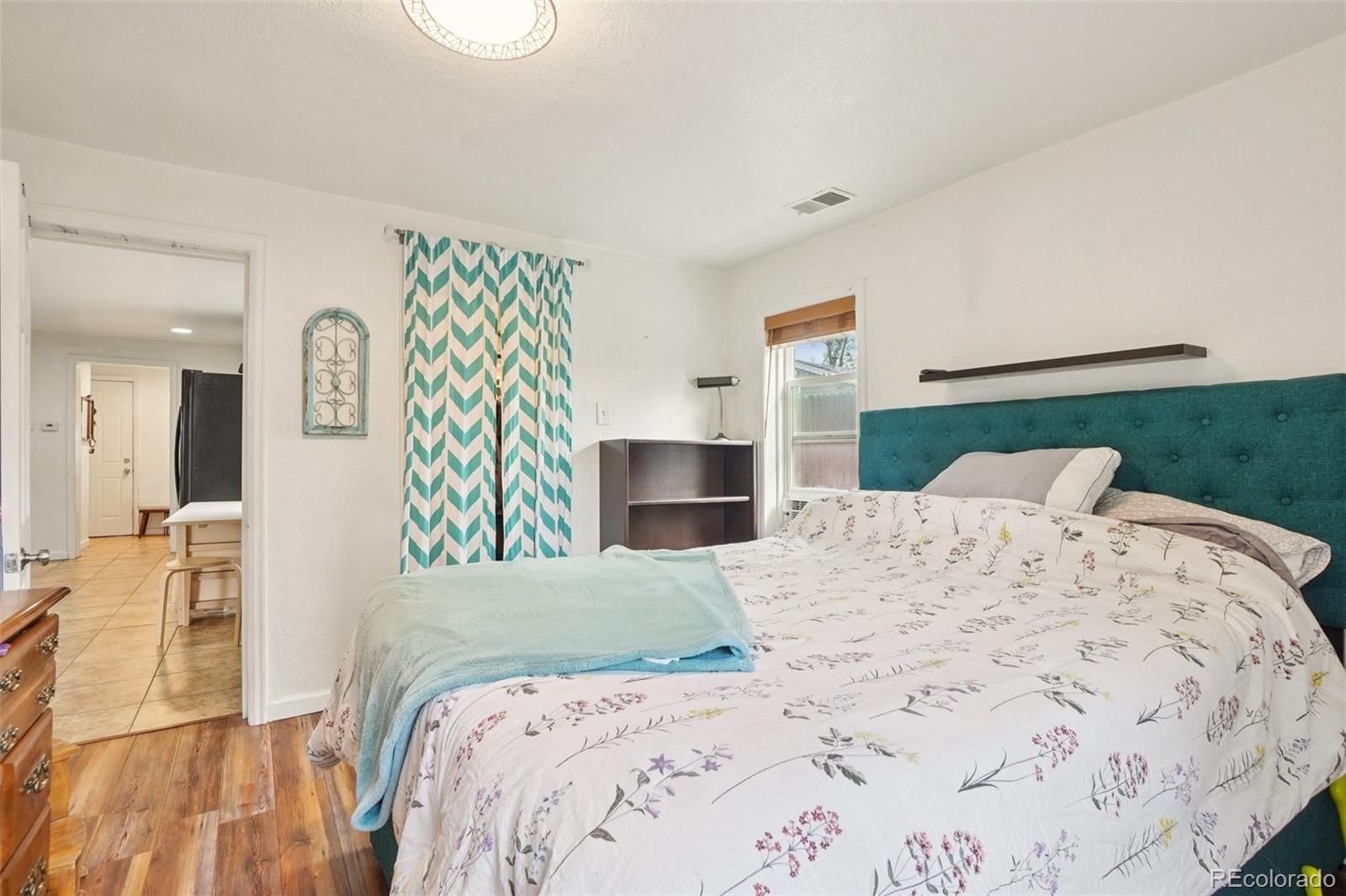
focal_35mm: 16
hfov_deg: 96.7
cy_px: 448
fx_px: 598
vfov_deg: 73.7
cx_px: 673
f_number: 8
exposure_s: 1/30
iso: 400
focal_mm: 11
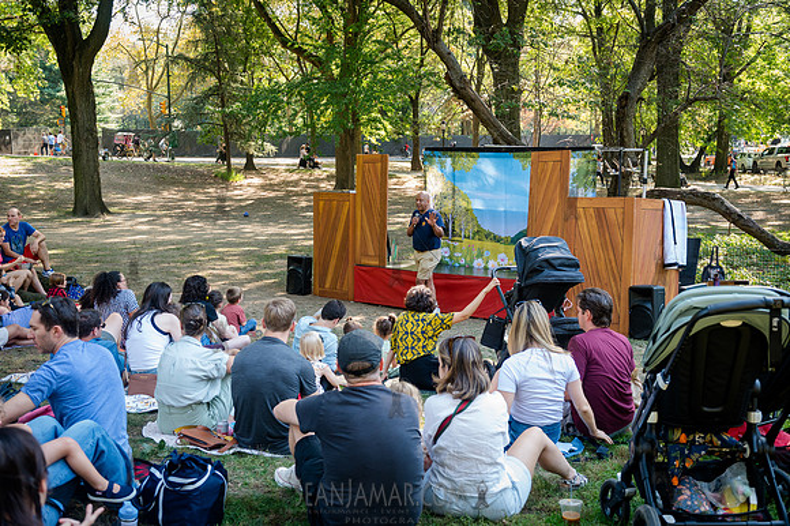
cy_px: 263
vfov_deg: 35.0
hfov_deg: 50.7
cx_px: 395
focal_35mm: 38
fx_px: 833
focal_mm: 38
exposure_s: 1/250
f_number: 4.5
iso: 1000
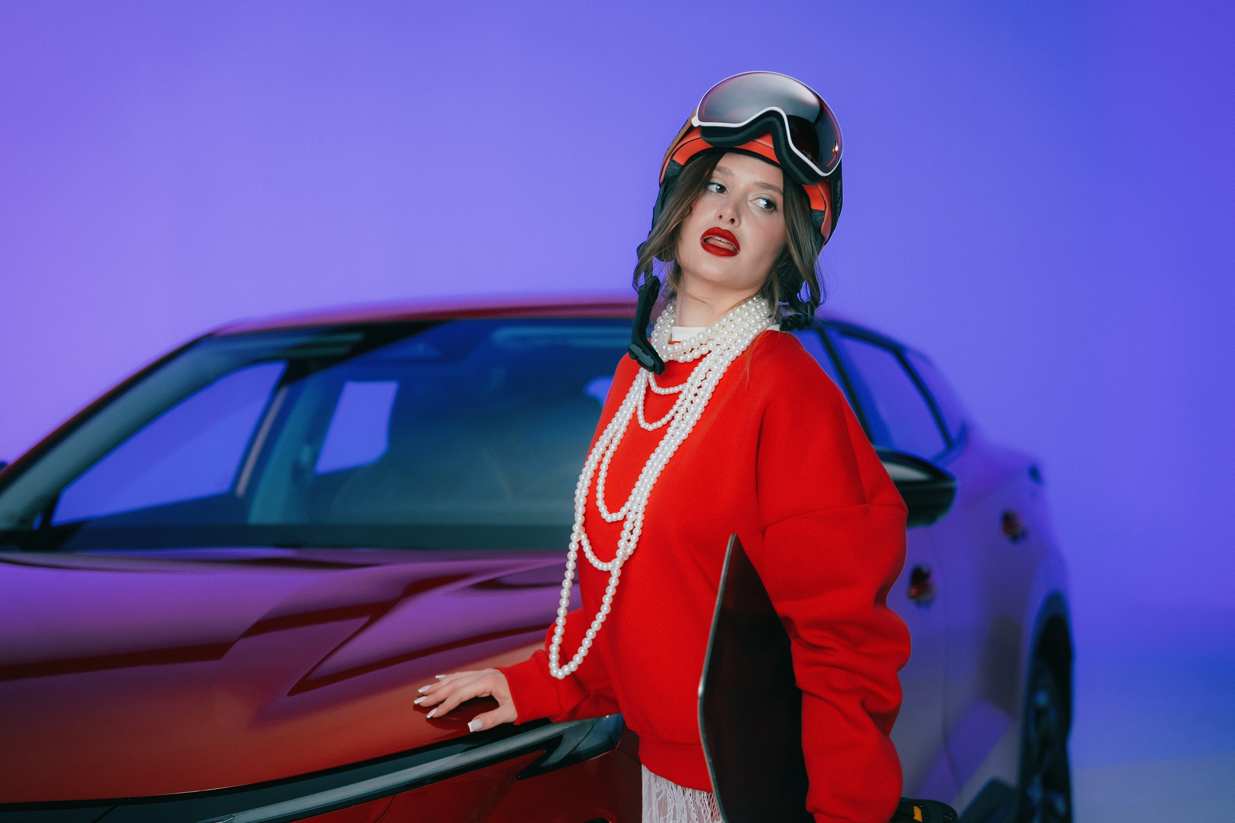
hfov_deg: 29.7
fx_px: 2333
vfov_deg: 20.0
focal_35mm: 68
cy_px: 412
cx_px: 618
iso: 400
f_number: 2.8
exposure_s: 1/125
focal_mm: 68
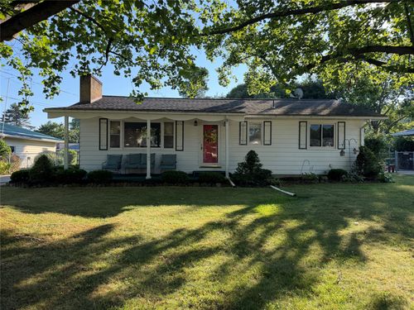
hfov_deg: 71.6
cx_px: 207
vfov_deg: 56.8
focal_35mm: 24
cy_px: 155
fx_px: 287
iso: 100
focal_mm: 6.76
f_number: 1.78
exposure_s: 1/1046
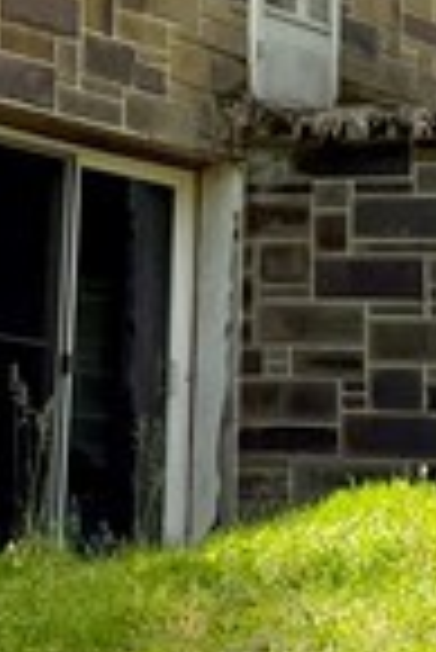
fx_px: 3189
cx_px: 54
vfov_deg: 11.0
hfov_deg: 7.8
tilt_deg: +17.3
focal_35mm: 176
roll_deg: -3.1
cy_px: -445
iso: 100
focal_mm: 6.76
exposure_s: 1/2611
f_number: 1.78
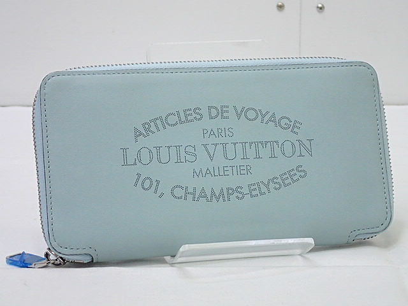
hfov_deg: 23.0
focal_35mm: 85
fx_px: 1002
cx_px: 204
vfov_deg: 17.4
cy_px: 153
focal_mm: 15.41
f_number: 4.5
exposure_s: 1/80
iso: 640
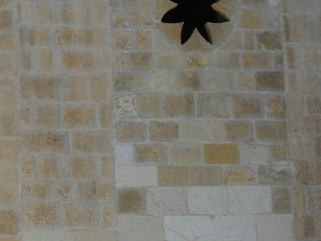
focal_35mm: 122
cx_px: -133
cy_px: 124
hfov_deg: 15.2
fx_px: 1131
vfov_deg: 12.1
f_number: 13
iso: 100
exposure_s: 1/200
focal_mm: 18
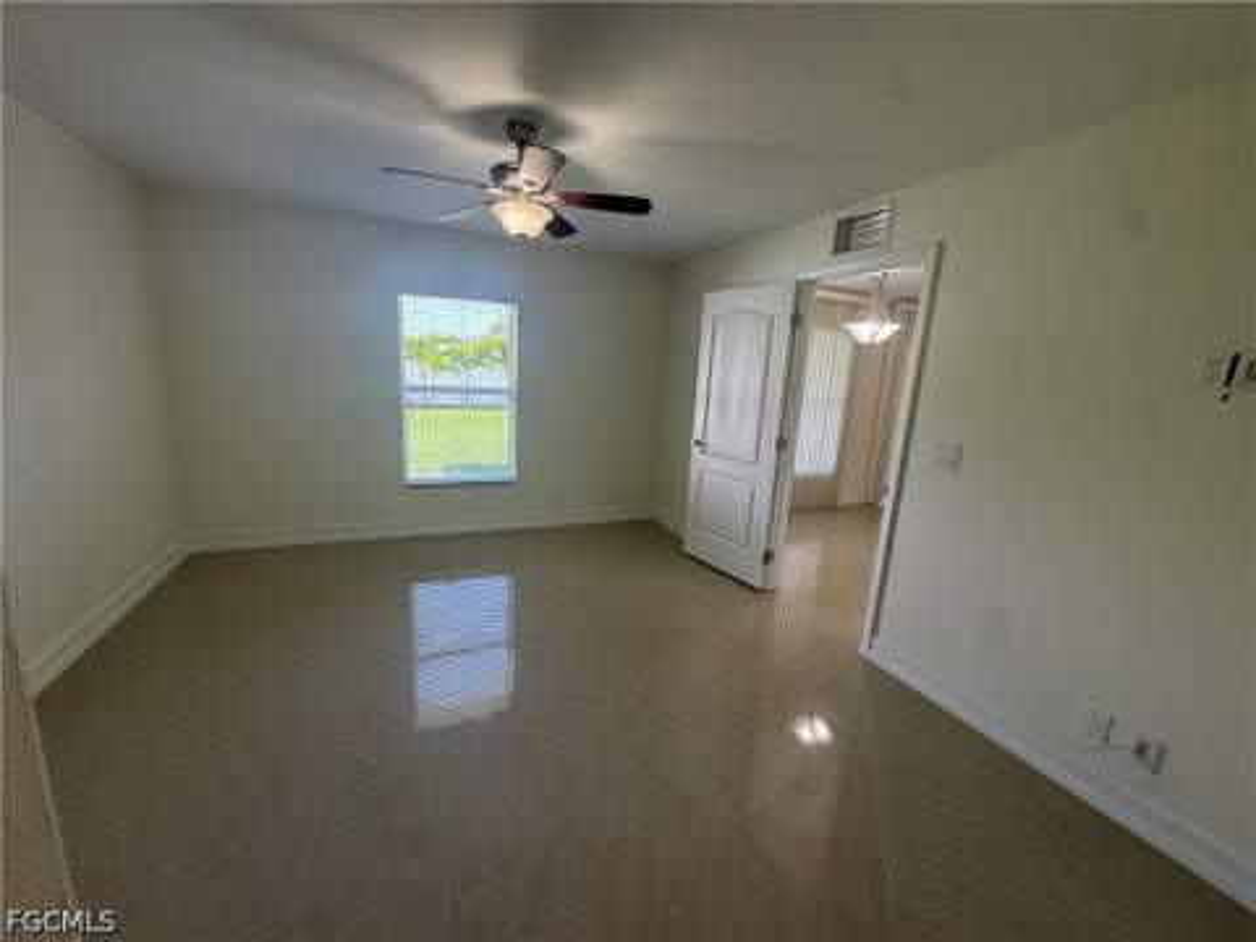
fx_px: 508
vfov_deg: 85.7
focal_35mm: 14
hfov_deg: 102.1
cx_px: 628
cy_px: 471
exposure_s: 1/120
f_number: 2.2
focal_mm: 2.22
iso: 100
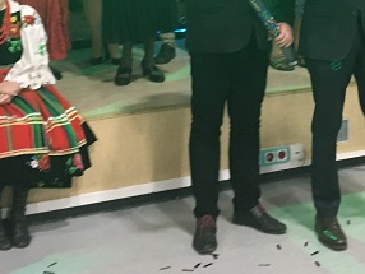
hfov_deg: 23.6
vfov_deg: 17.1
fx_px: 855
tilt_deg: +1.6
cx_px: 310
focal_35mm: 81
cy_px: -85
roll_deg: -0.5
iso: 160
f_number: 2.2
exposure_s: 1/33
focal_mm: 4.15
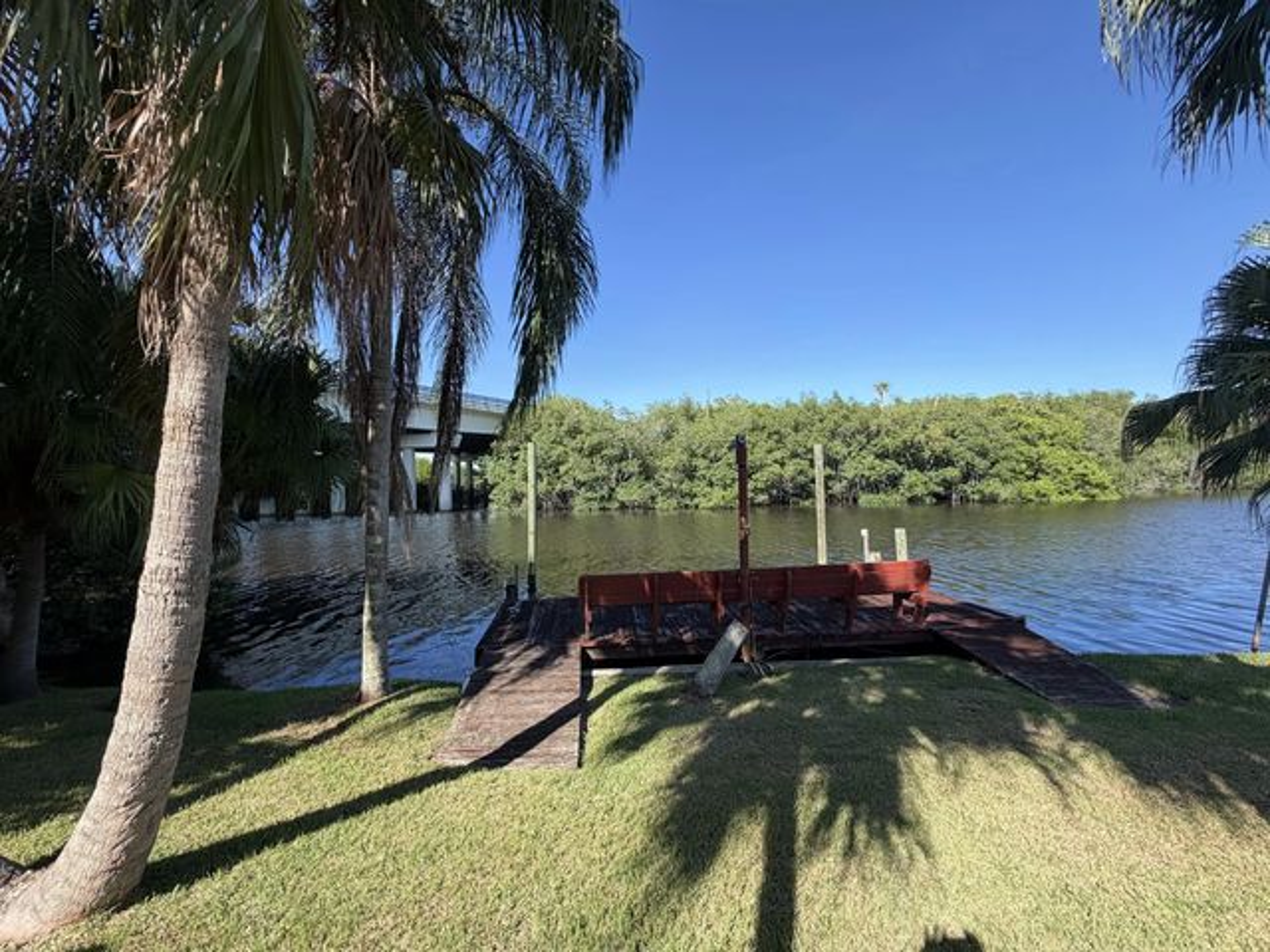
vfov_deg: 85.7
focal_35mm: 14
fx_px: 514
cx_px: 635
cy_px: 476
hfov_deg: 102.1
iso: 40
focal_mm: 2.22
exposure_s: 1/717
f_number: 2.2
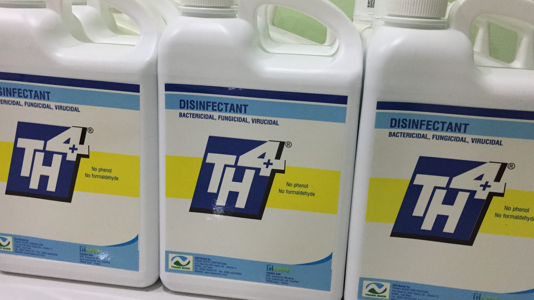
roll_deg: -2.2
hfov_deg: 59.5
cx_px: 262
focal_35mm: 33
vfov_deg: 35.5
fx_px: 467
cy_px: 113
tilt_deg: -14.4
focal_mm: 4.15
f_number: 2.2
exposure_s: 1/33
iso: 200
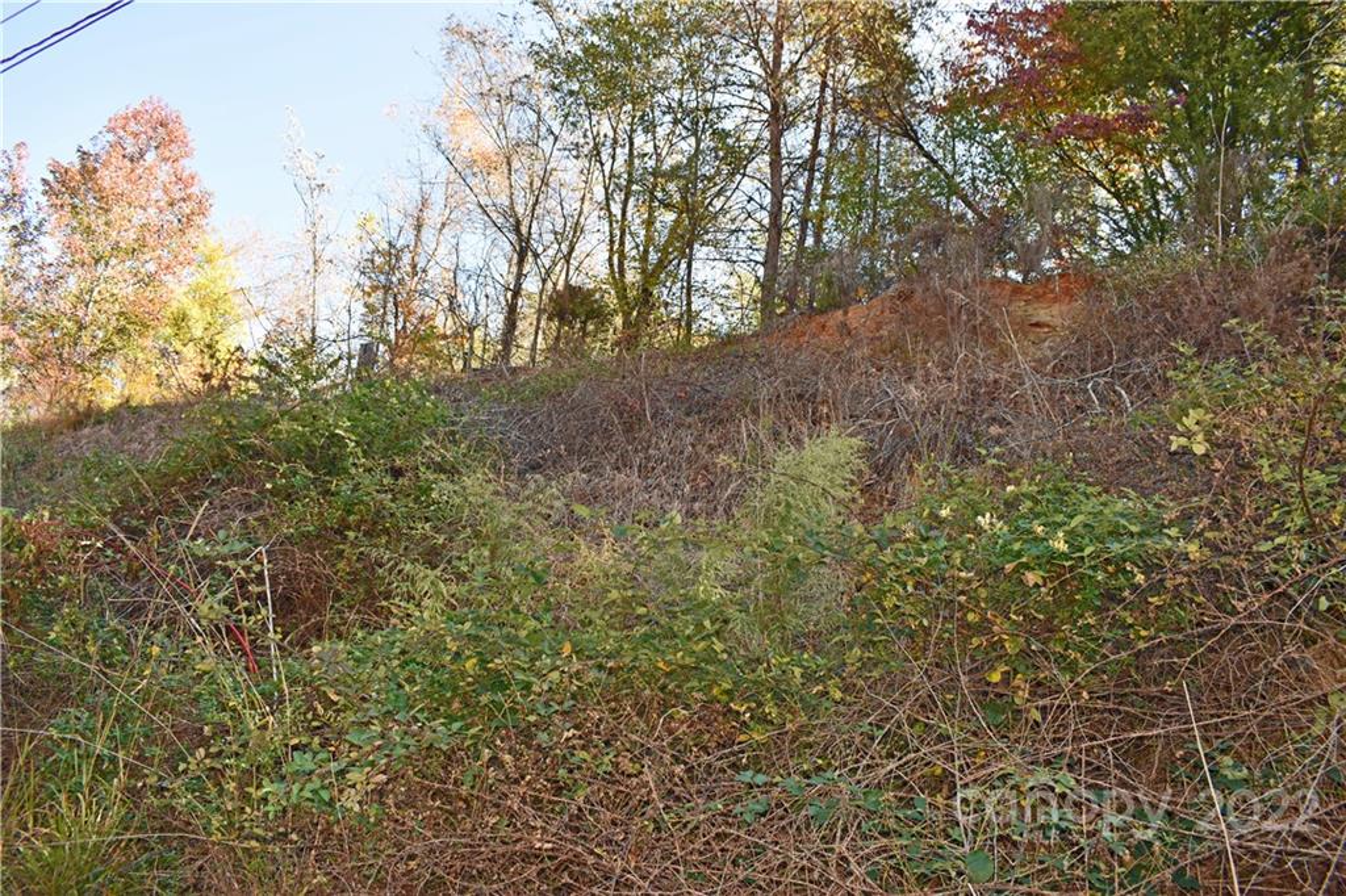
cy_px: 448
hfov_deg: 67.4
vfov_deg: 47.9
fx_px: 1009
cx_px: 673
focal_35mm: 27
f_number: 5.6
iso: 180
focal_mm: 18
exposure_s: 1/125
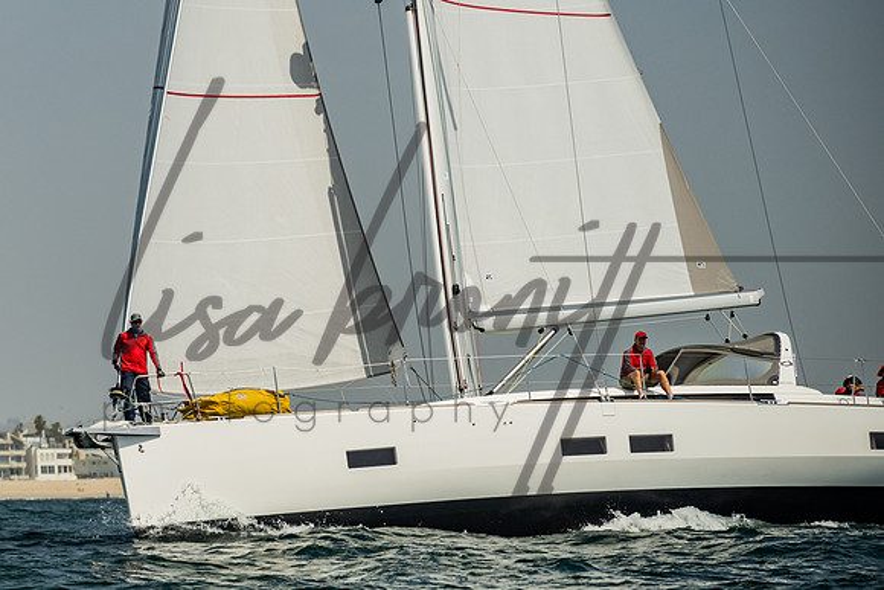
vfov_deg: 4.6
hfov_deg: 6.8
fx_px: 7413
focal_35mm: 302
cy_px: 292
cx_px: 224
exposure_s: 1/1250
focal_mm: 200
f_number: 6.3
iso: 320
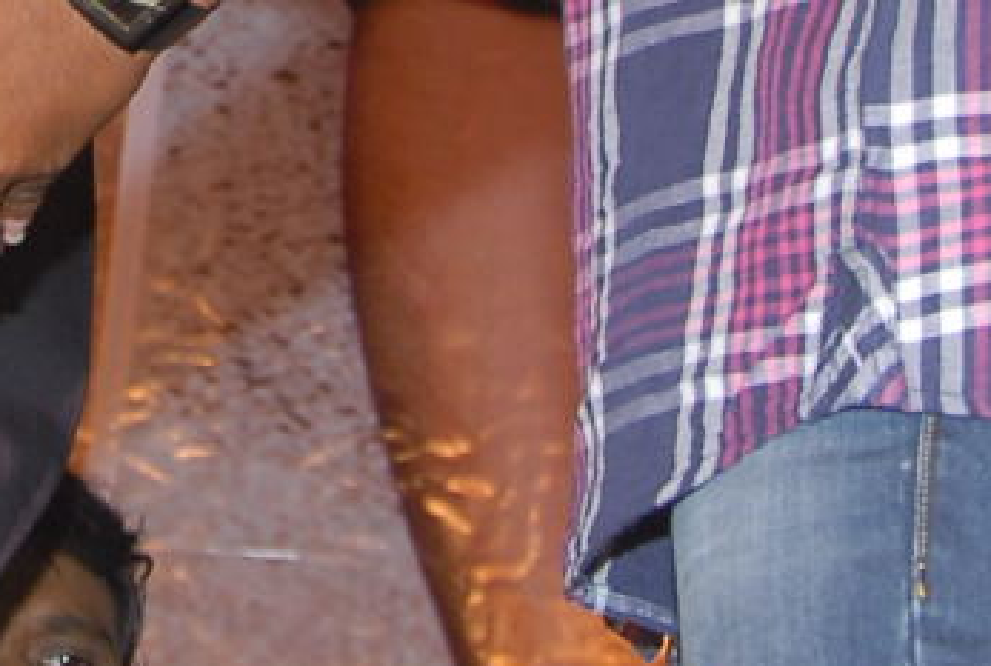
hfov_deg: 8.6
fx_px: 6483
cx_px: -191
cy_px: -660
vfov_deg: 5.7
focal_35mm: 235
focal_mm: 34
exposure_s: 1/125
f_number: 5.6
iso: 320
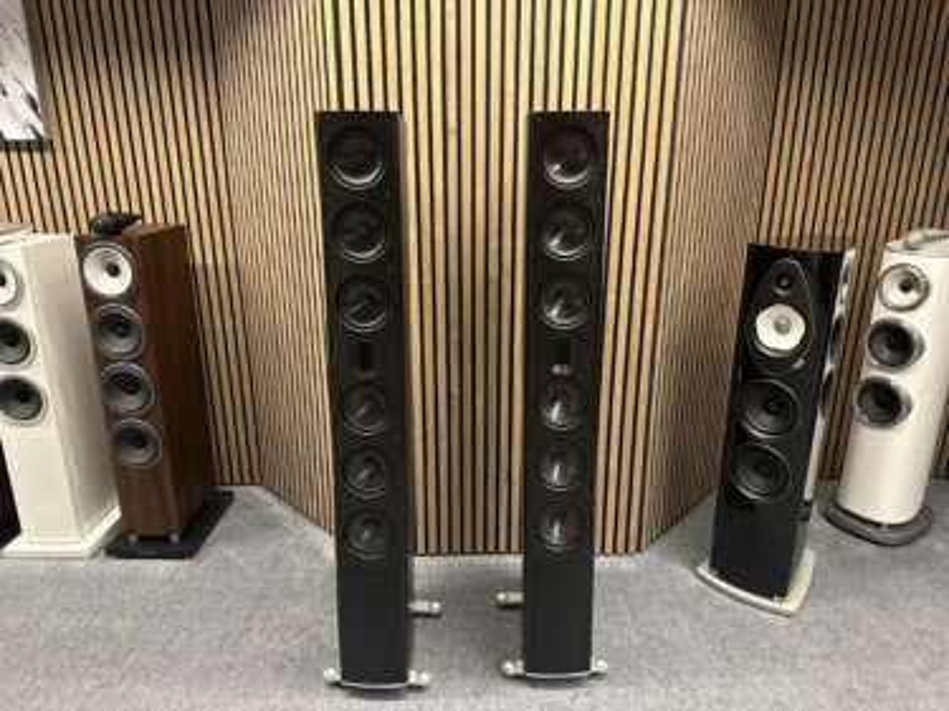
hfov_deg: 71.6
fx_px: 658
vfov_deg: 56.8
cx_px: 474
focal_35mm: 24
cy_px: 356
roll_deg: +0.1
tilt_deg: -17.7
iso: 400
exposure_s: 1/50
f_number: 1.78
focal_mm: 6.86
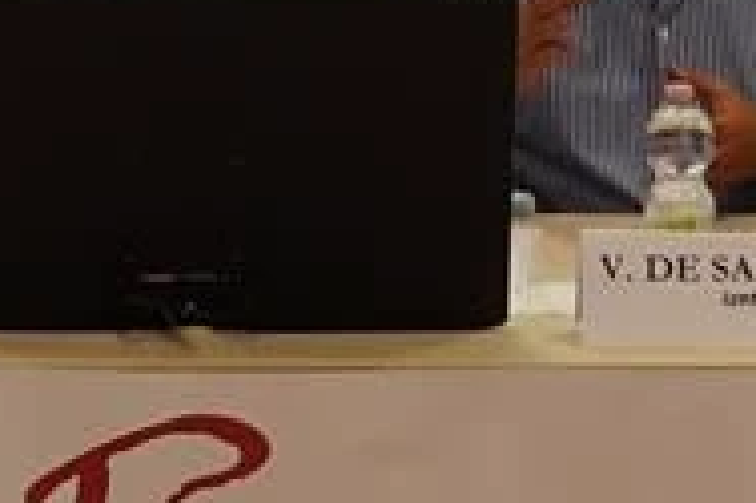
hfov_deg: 8.9
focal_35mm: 231
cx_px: 165
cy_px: -437
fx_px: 4847
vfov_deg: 5.8
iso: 800
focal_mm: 29
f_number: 4
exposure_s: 1/160
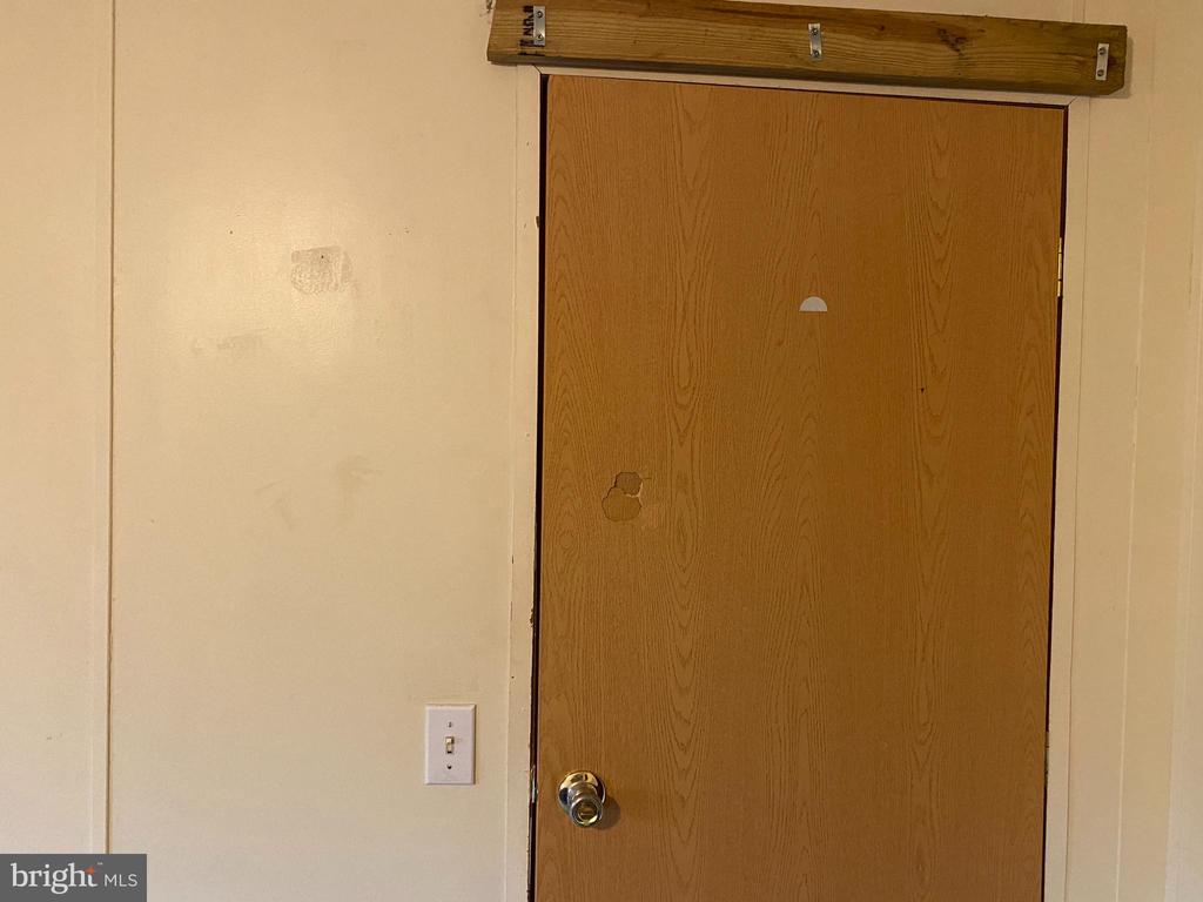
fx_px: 904
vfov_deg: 53.1
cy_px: 451
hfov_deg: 67.3
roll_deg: -2.7
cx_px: 602
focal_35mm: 26
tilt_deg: -0.1
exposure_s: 1/40
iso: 400
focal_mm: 4.25
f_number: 1.8
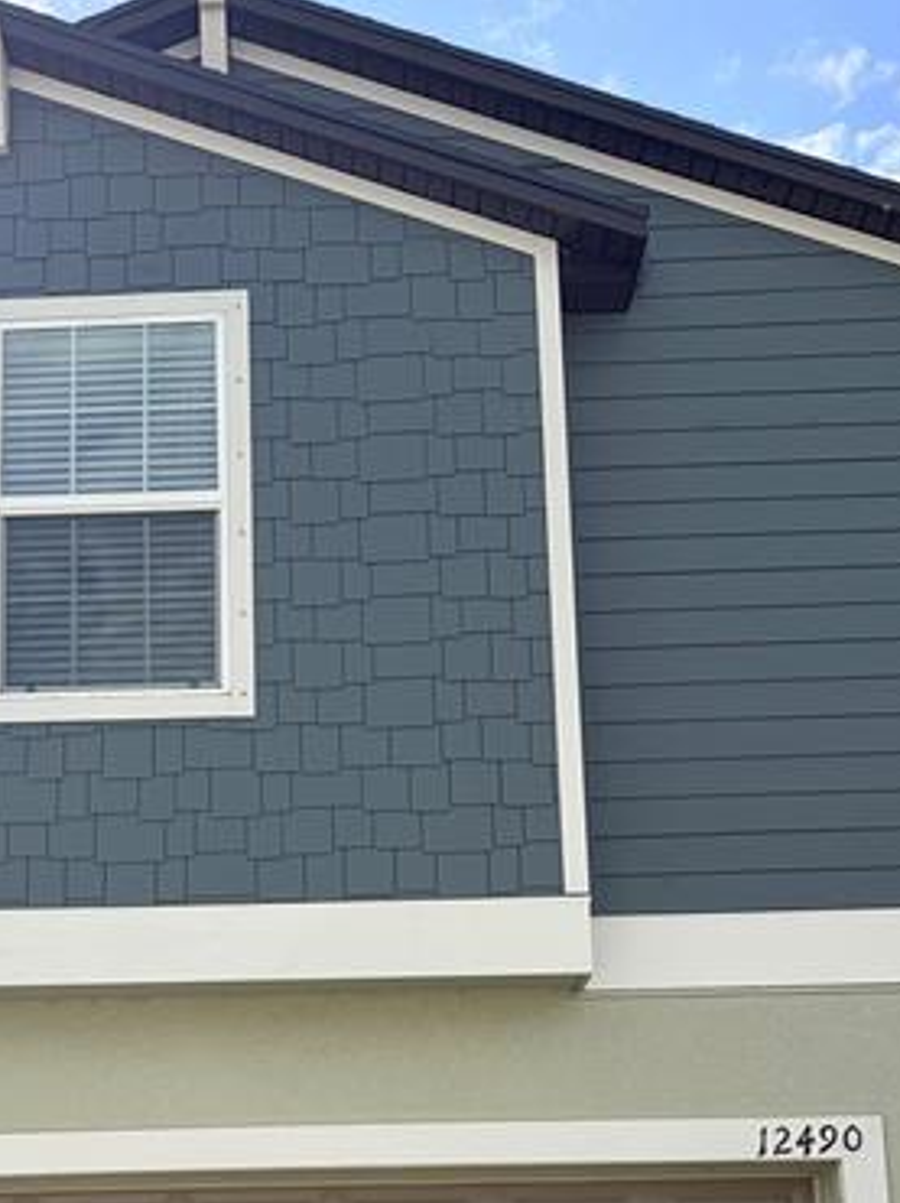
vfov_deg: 34.3
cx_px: 247
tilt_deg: +11.8
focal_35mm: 54
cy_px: 985
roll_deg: +0.6
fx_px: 1874
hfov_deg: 26.7
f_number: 1.6
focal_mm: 5.96
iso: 64
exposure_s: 1/2985
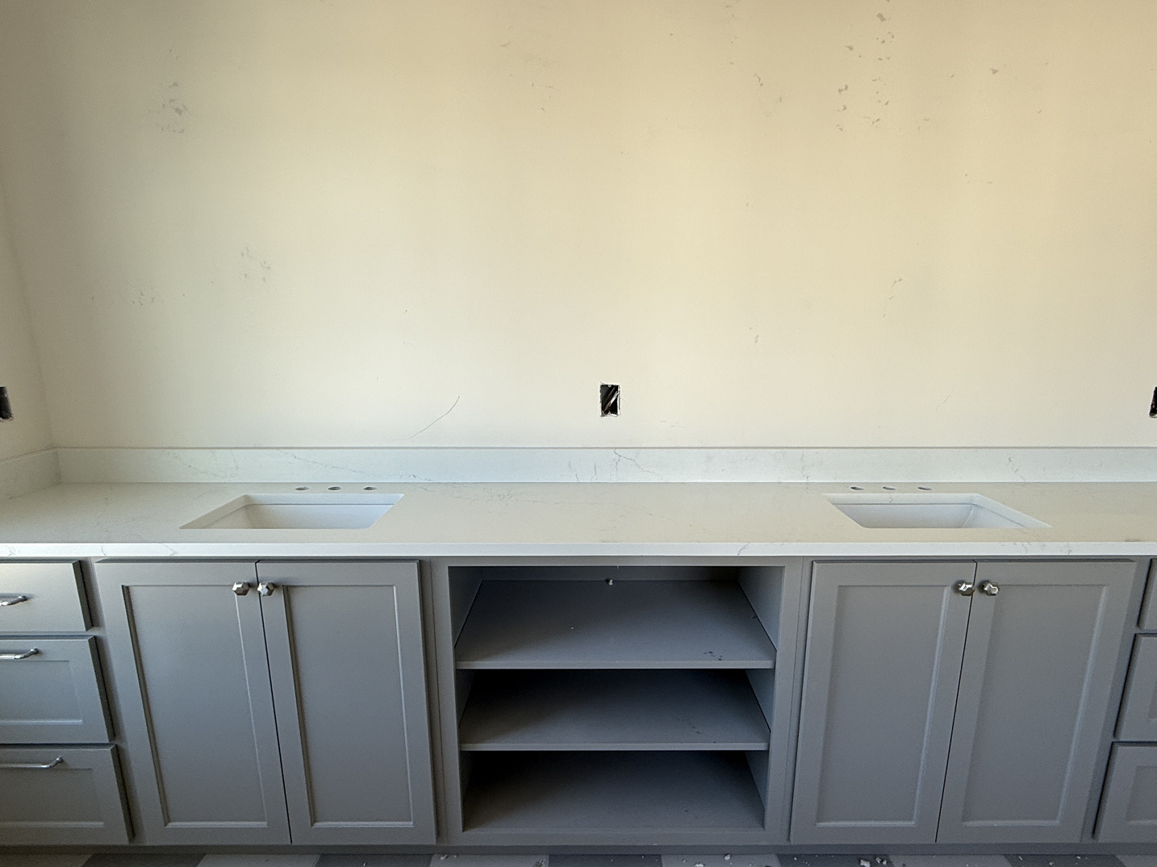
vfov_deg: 65.8
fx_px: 668
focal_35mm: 20
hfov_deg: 81.7
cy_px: 481
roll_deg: +0.8
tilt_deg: -13.5
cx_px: 599
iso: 50
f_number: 2.2
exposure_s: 1/99
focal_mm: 2.22
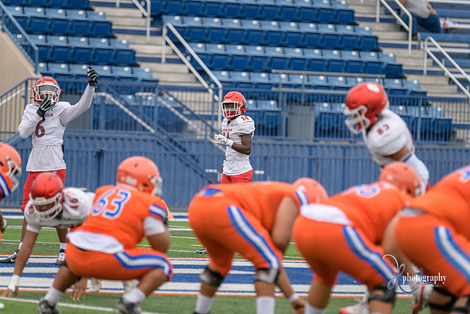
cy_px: 157
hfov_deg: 6.9
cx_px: 235
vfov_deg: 4.6
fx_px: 3917
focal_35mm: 300
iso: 250
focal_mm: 300
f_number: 3.5
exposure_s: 1/1000
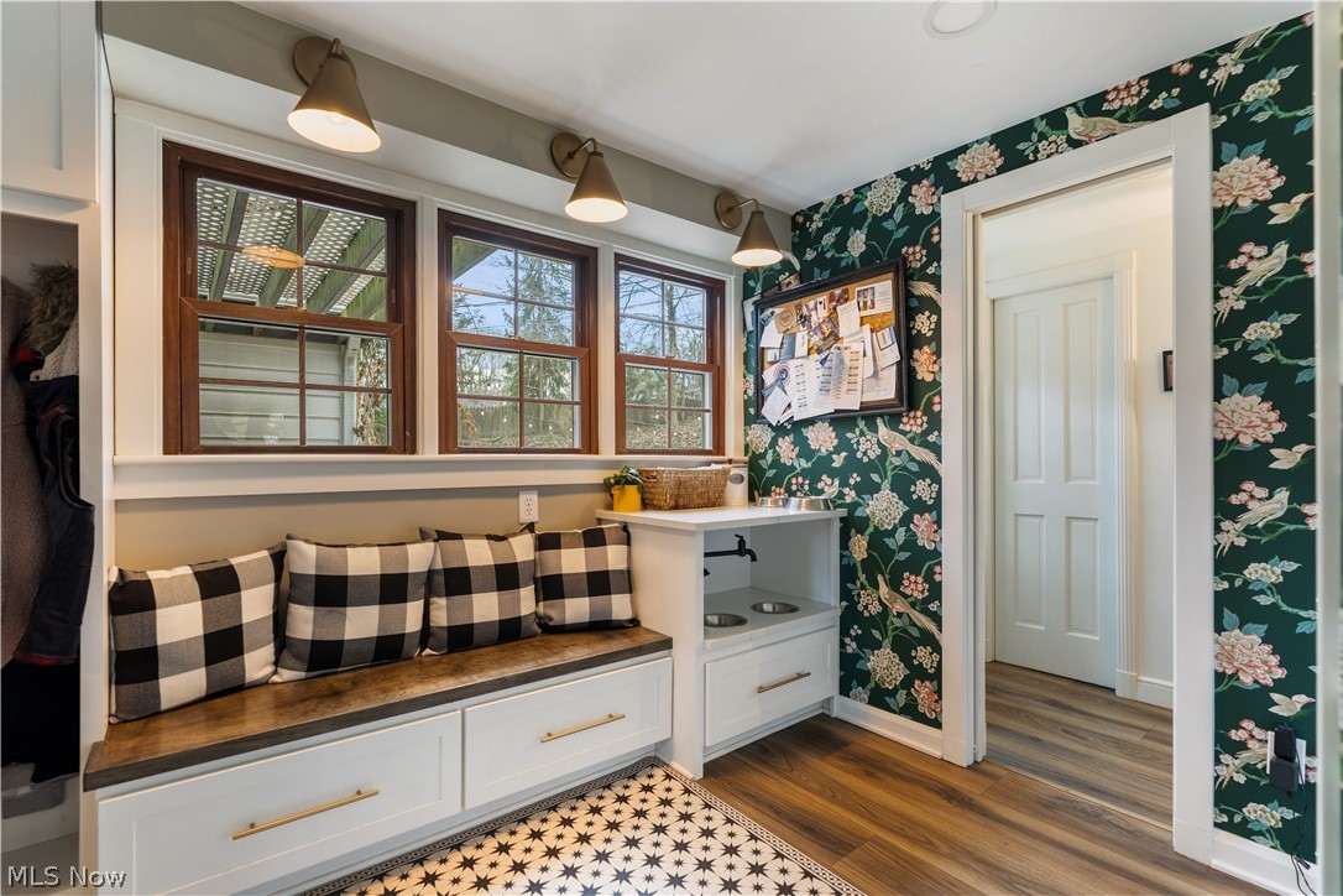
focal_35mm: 16
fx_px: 597
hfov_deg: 96.7
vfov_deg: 73.7
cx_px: 672
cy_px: 448
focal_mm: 16
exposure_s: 1/6
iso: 400
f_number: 4
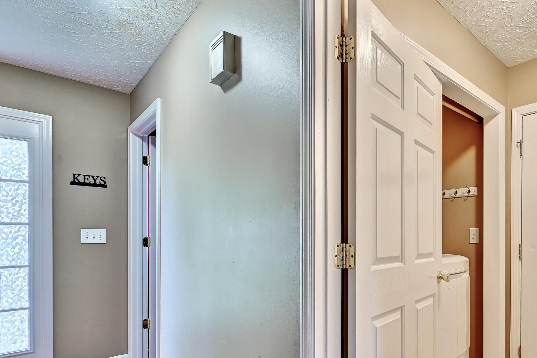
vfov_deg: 56.1
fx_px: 328
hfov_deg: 76.9
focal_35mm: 22
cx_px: 342
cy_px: 237
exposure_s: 1/3.33
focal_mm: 14
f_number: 8
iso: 400
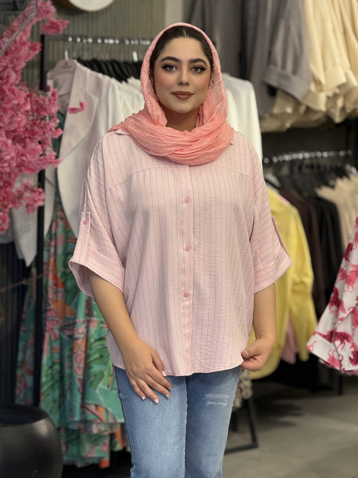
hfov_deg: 12.3
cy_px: 239
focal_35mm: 120
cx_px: 179
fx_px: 1655
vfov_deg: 16.4
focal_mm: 15.66
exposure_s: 1/100
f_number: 2.8
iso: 64
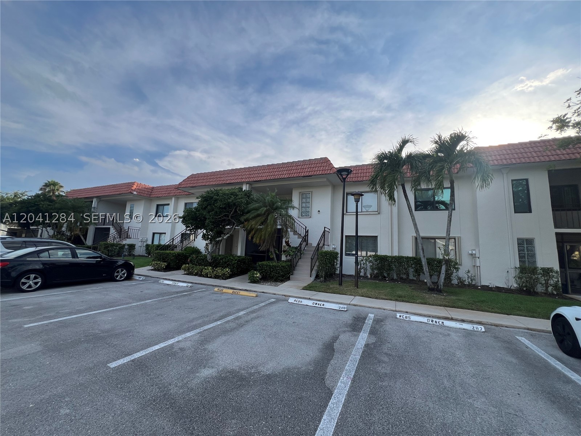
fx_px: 218
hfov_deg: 106.2
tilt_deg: +8.4
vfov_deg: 89.9
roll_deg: -2.6
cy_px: 218
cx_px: 290
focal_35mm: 13
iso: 32
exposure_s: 1/889
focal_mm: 1.57
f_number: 1.8
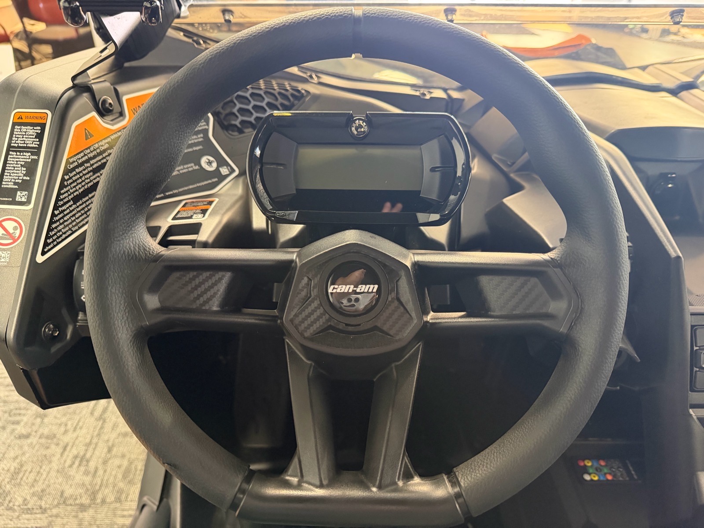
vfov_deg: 56.8
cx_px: 352
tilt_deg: -32.6
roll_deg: -0.3
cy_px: 264
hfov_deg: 71.6
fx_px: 488
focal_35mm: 24
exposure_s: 1/53
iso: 800
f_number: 1.78
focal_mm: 6.76
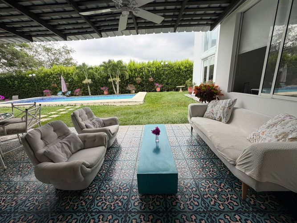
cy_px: 112
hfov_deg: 102.1
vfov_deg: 85.7
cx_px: 148
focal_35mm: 14
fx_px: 120
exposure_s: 1/121
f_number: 2.2
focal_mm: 2.22
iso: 50
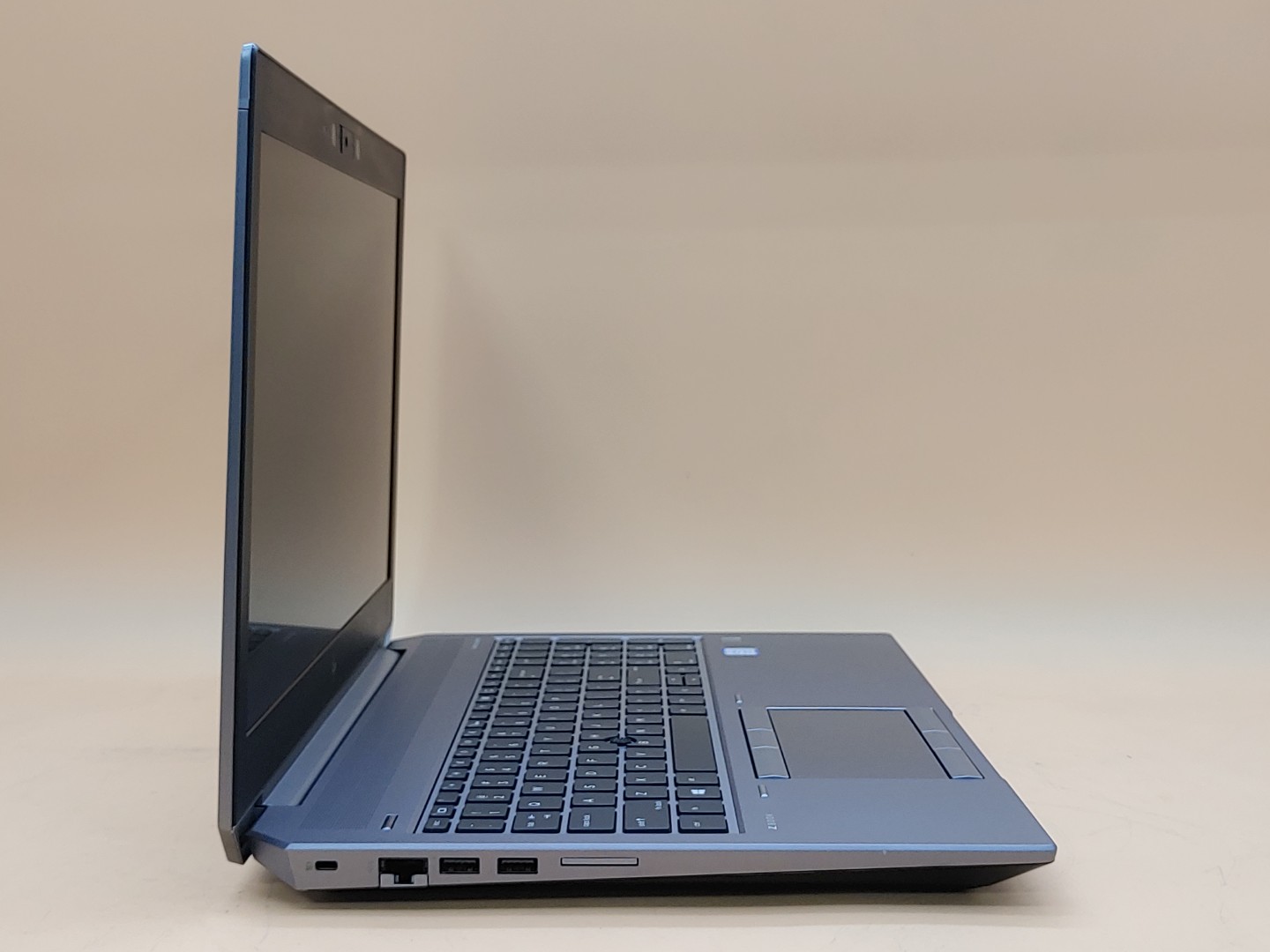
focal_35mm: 46
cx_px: 635
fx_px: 1688
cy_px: 476
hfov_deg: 41.2
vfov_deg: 31.5
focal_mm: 4.36
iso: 50
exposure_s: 1/74
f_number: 1.8
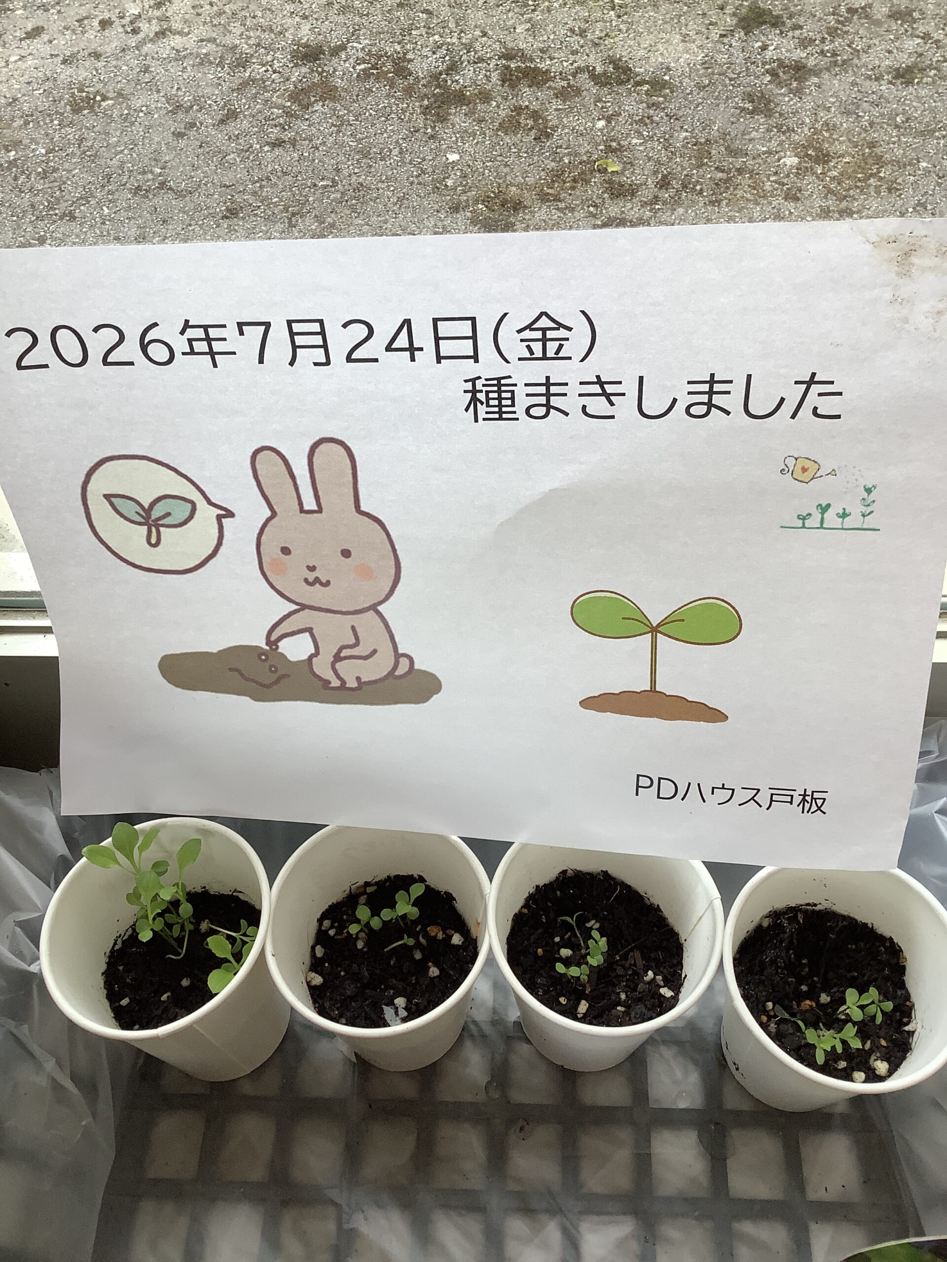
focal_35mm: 31
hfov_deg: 45.4
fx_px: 1131
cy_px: 631
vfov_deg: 58.4
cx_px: 474
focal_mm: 3.3
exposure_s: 1/120
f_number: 2.4
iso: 50
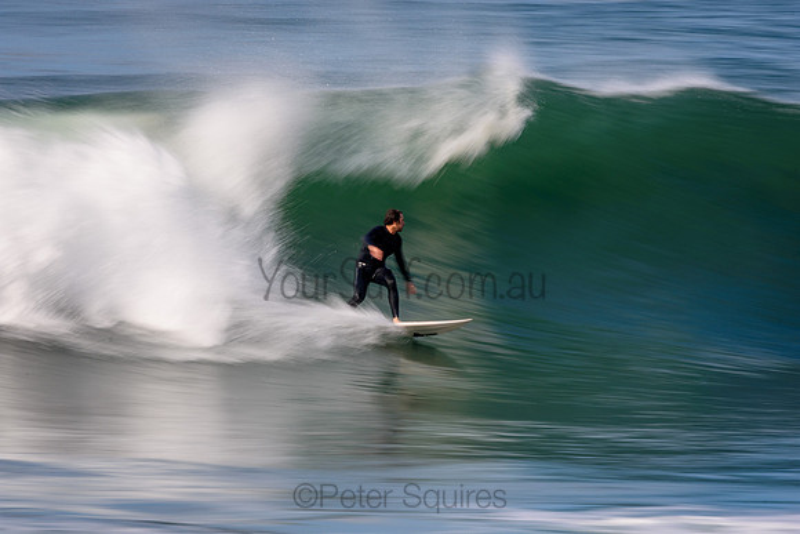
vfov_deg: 2.1
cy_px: 267
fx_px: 14669
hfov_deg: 3.1
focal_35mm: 660
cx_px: 400
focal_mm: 440
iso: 100
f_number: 18
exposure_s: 1/20
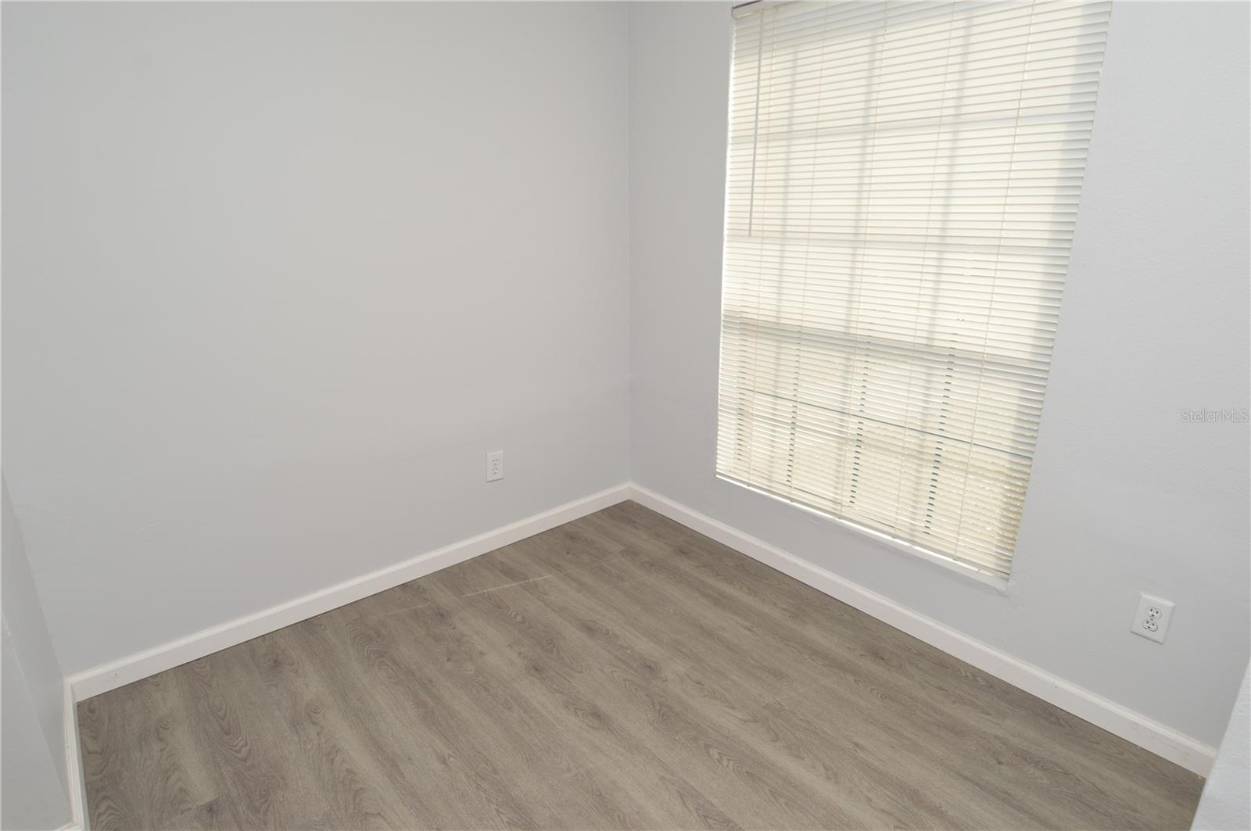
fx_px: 625
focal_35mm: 18
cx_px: 626
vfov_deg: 67.3
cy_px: 416
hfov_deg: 90.1
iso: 180
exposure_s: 1/125
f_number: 5.6
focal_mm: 12
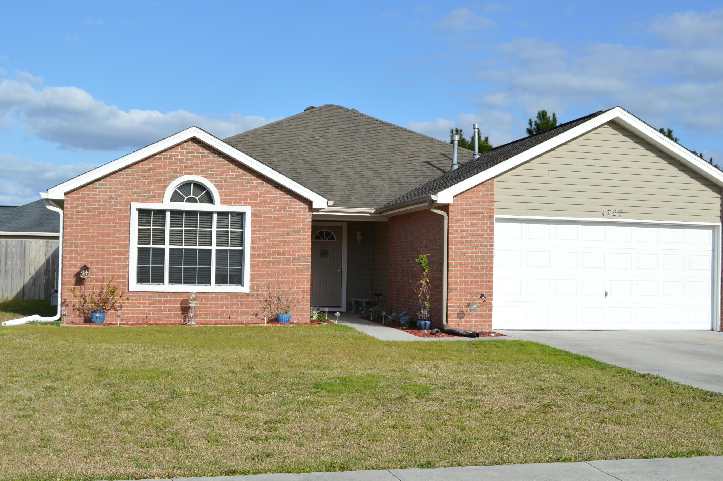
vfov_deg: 28.6
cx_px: 393
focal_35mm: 47
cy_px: 260
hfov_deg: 41.9
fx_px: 943
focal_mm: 28
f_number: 9
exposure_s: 1/320
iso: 100
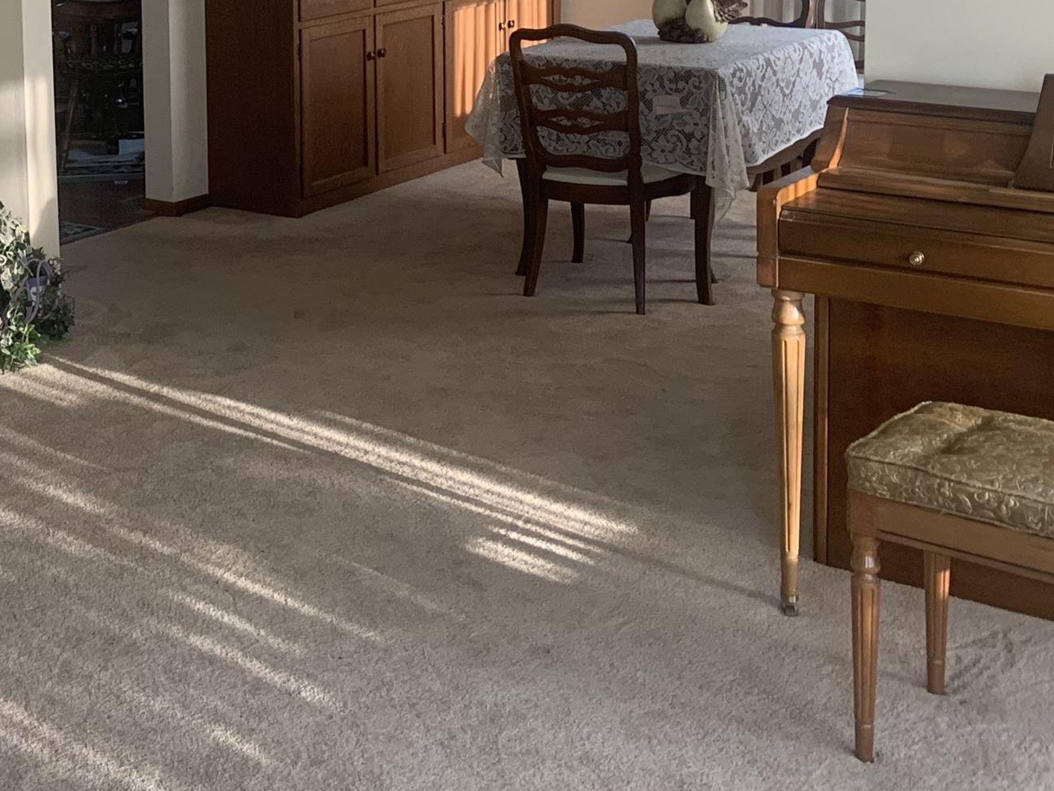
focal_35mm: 61
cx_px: 158
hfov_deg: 30.6
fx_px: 1858
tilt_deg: -5.9
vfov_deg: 23.2
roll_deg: +0.7
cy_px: 42
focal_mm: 4.25
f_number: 1.8
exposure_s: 1/63
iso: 100
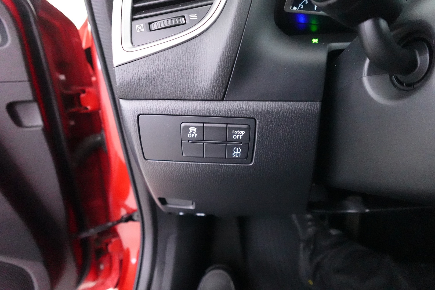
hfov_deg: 84.0
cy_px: 145
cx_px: 218
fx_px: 242
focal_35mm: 20
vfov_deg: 61.9
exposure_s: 1/50
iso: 6400
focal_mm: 7.6
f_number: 2
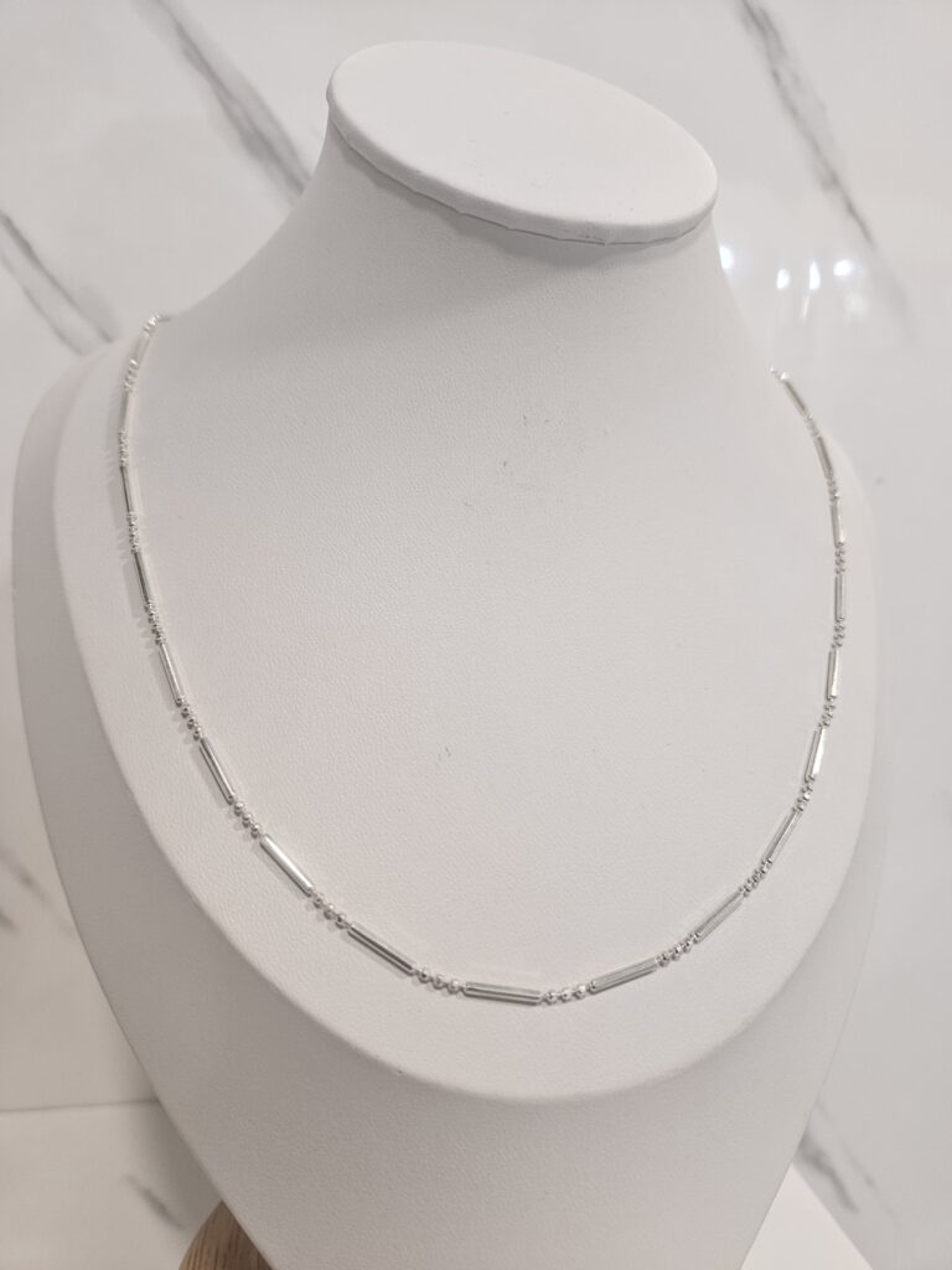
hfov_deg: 58.9
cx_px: 476
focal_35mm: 23
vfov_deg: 73.9
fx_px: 843
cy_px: 635
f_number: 1.8
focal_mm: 5.4
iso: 160
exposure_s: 1/100
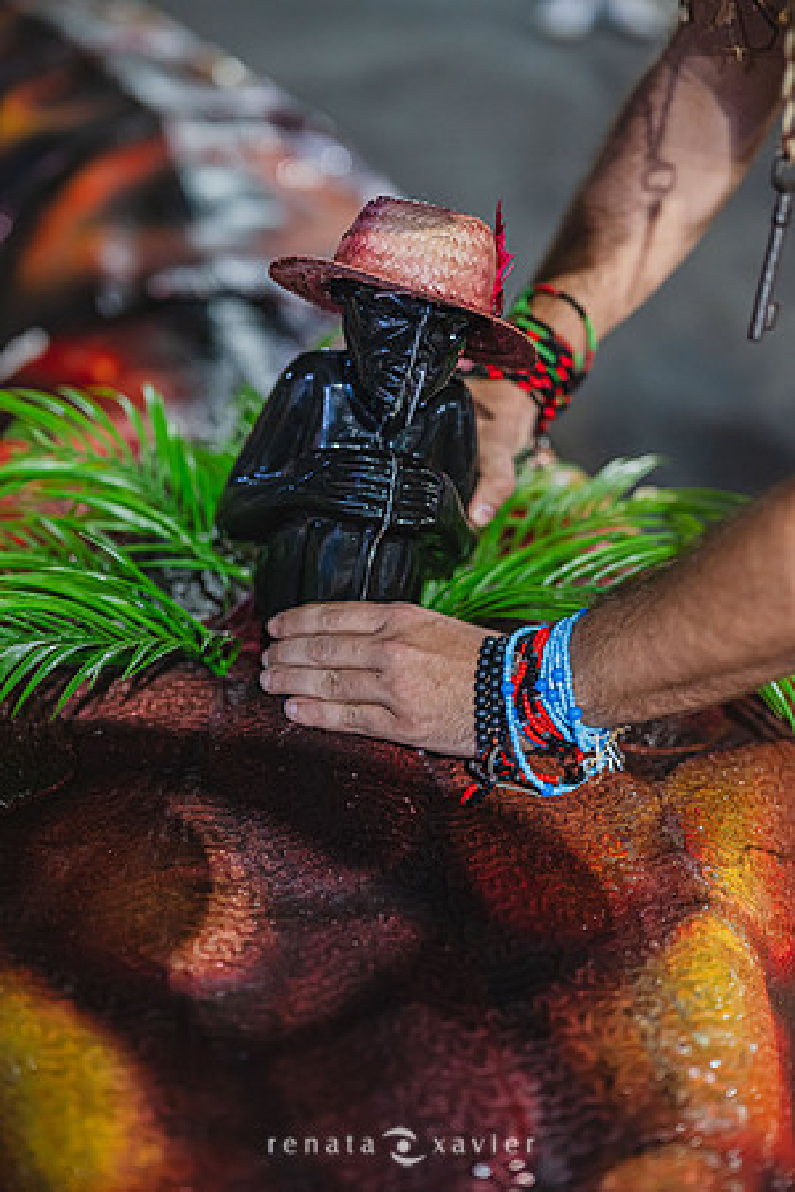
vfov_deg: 39.6
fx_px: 1656
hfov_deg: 27.0
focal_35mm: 50
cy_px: 596
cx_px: 398
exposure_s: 1/400
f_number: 1.6
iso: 1600
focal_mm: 50
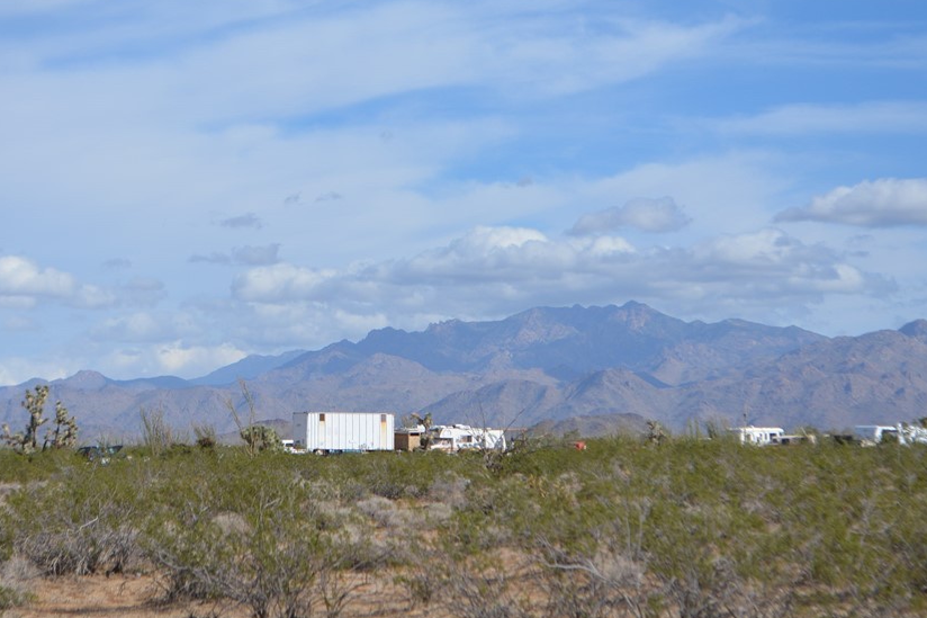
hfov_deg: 18.8
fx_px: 2797
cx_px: 408
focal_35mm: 109
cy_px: 374
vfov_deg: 12.6
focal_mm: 55
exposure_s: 1/2000
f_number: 7.1
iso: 400
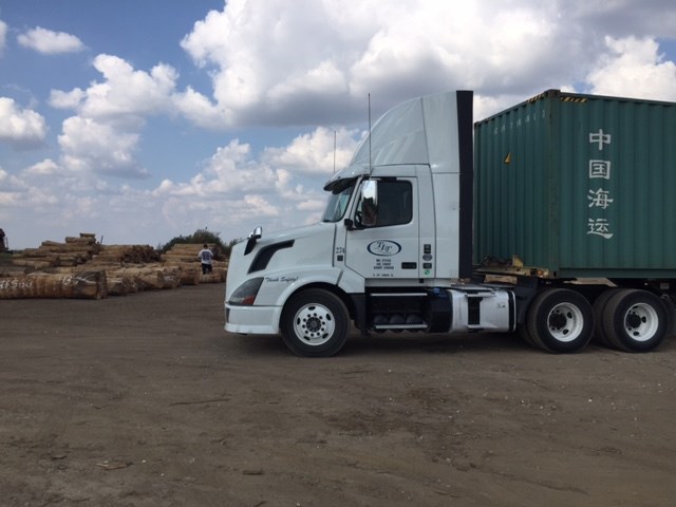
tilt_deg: +0.9
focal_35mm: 29
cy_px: 254
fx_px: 566
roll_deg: -3.1
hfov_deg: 61.7
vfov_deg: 48.2
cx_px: 338
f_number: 2.2
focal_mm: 4.15
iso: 32
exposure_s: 1/2639
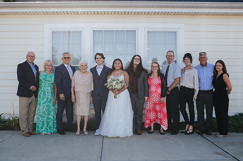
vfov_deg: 34.1
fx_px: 264
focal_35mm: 39
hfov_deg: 49.4
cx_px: 114
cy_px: 82
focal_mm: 35
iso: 110
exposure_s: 1/400
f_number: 3.5
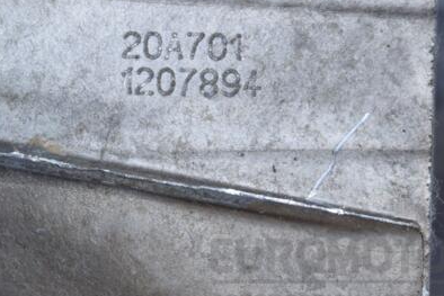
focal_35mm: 240
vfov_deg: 5.7
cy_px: 106
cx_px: 189
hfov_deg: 8.6
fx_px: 2958
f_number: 11
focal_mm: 105
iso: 800
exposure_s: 1/200
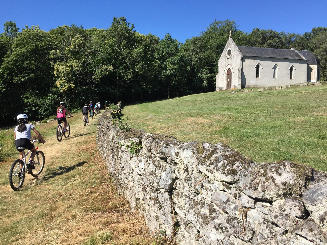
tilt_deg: -3.4
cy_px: 122
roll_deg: -0.5
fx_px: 274
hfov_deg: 61.7
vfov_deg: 48.2
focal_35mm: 29
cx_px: 164
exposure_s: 1/1799
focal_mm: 4.15
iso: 32
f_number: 2.2
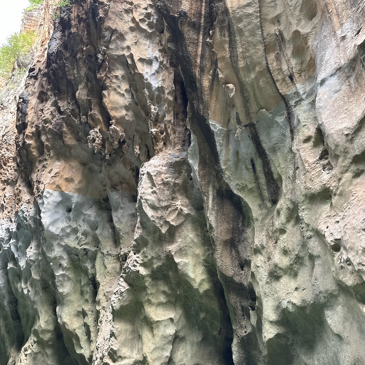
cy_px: 176
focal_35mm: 29
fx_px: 346
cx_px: 180
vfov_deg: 55.6
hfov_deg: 55.6
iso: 80
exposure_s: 1/121
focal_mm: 6.86
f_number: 1.78
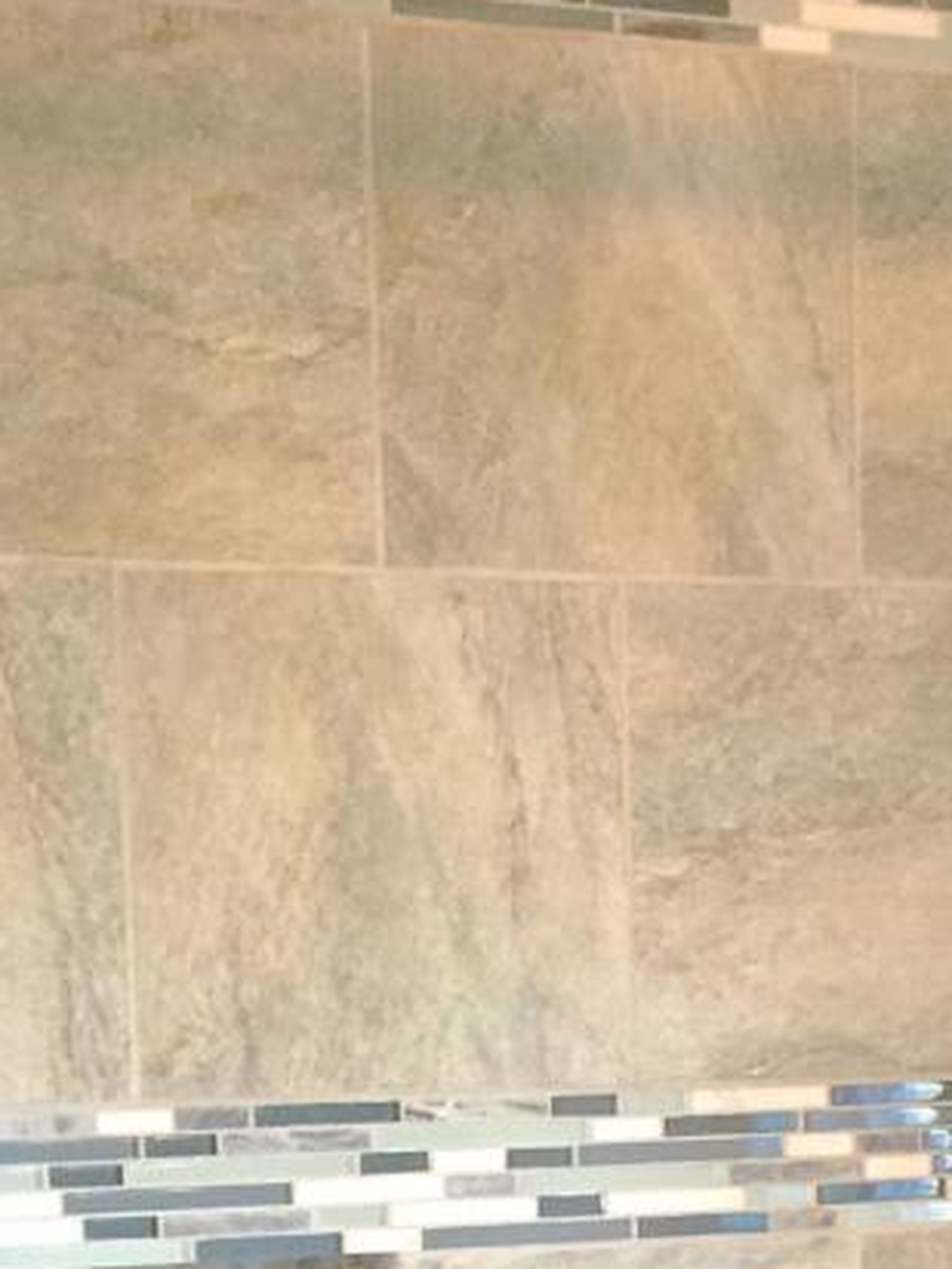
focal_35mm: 72
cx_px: 487
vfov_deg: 25.7
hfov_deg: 20.4
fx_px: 2640
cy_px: 1275
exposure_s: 1/30
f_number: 2.2
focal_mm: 4.15
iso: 200
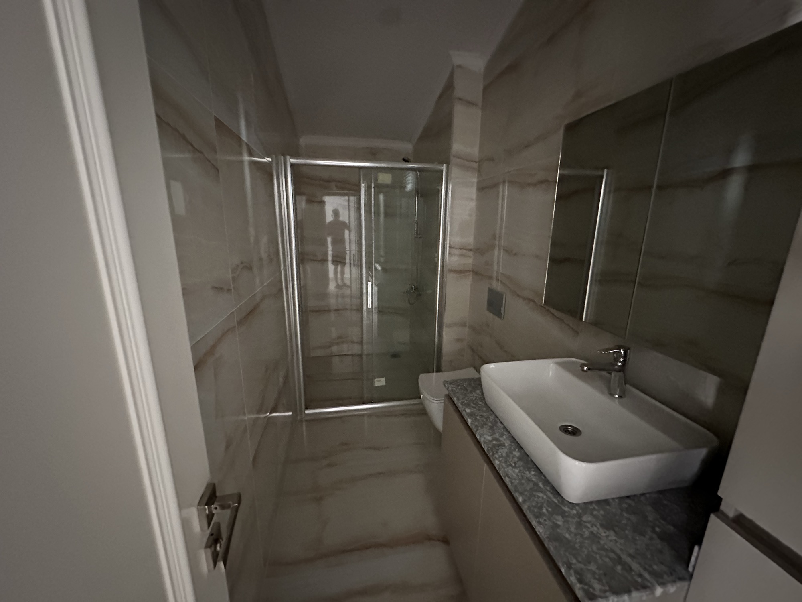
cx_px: 401
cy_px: 301
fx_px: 324
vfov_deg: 85.7
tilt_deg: -12.8
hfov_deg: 102.1
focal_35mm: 14
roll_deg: -0.7
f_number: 2.2
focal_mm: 2.22
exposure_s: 1/30
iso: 1600
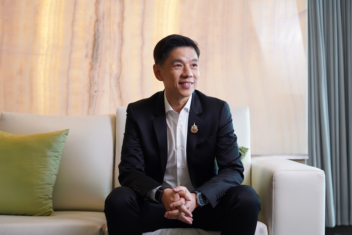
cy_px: 118
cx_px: 176
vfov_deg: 19.5
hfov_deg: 28.8
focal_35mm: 70
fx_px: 684
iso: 640
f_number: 4
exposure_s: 1/250
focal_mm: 70
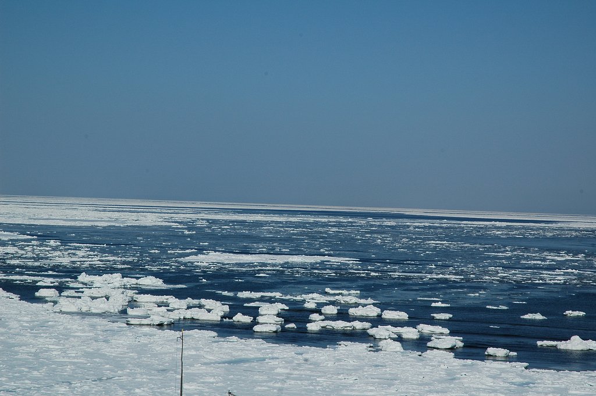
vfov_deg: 13.0
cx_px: 298
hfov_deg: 19.5
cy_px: 198
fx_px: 1737
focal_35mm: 105
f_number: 13
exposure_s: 1/640
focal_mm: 70
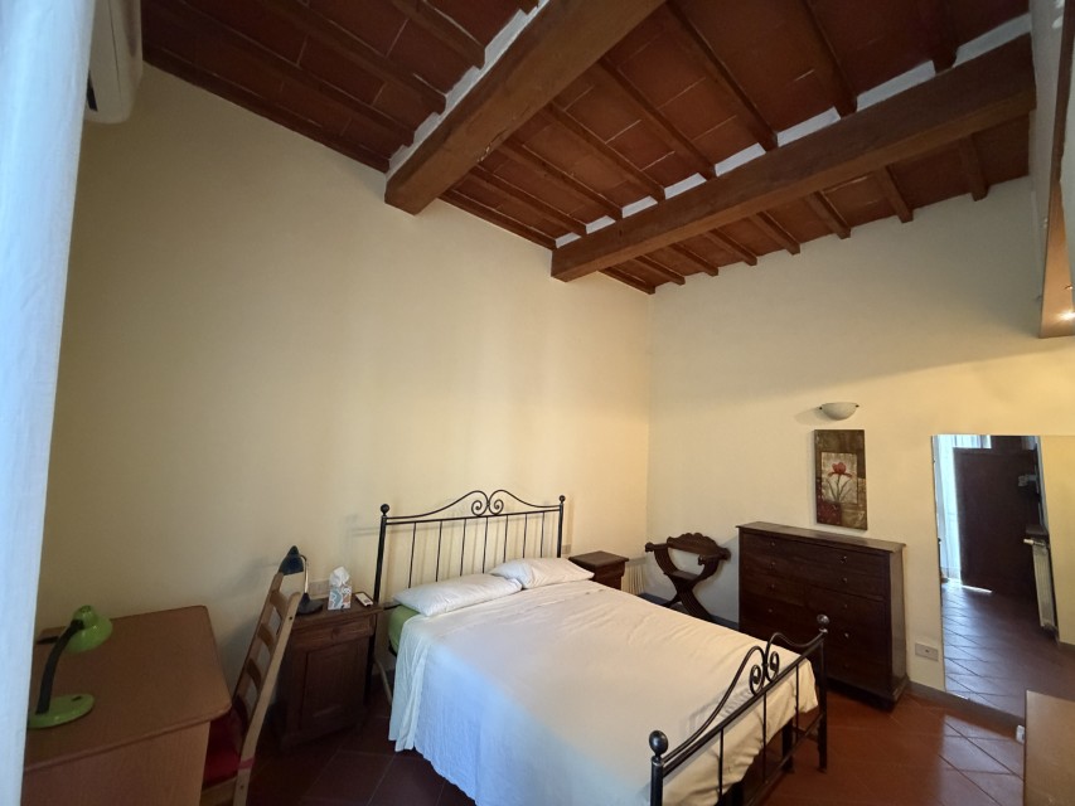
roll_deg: -3.0
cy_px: 403
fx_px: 435
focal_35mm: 14
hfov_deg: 102.1
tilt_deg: +6.7
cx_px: 538
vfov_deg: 85.7
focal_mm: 2.22
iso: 1000
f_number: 2.2
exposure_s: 1/50
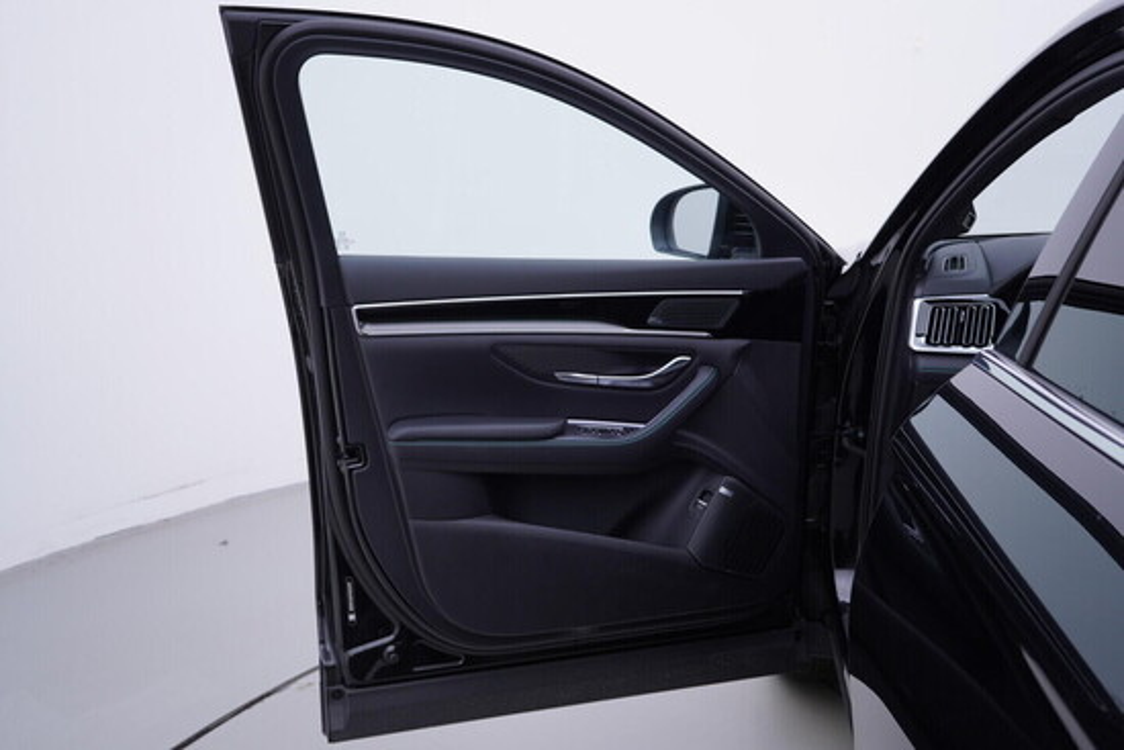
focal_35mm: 36
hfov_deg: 53.1
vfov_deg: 36.9
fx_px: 1124
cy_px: 375
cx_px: 562
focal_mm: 24
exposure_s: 1/60
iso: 125
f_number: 3.5
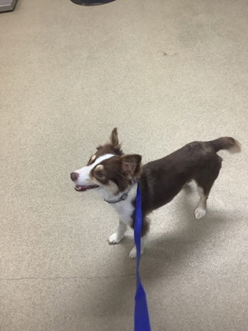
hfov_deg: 45.4
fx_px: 296
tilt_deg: -52.7
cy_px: 166
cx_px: 124
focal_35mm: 31
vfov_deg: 58.4
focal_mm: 3.3
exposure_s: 1/60
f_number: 2.4
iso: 125
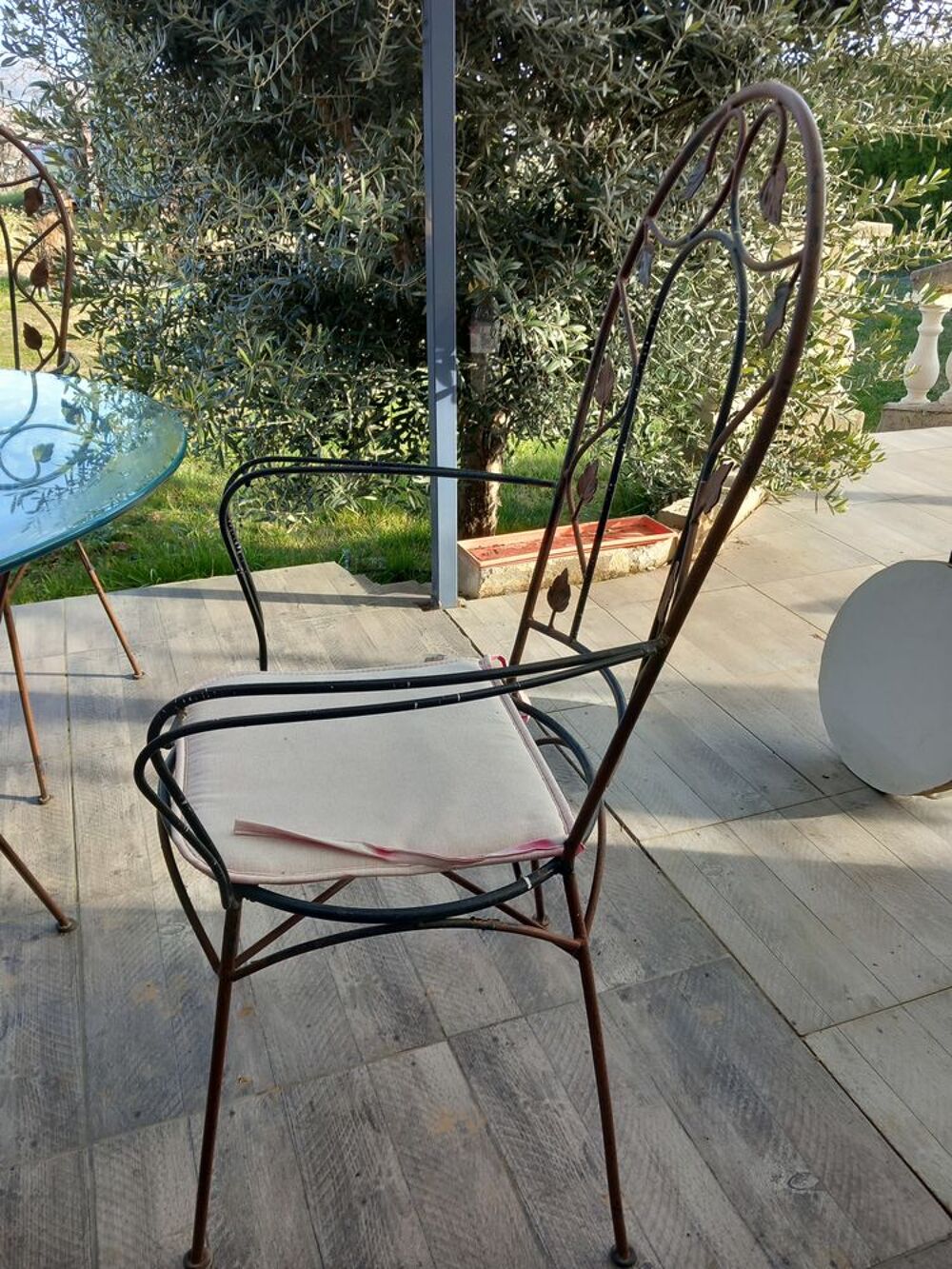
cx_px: 476
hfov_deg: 51.4
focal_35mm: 27
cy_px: 634
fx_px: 990
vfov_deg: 65.3
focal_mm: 4
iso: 32
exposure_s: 1/100
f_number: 1.8
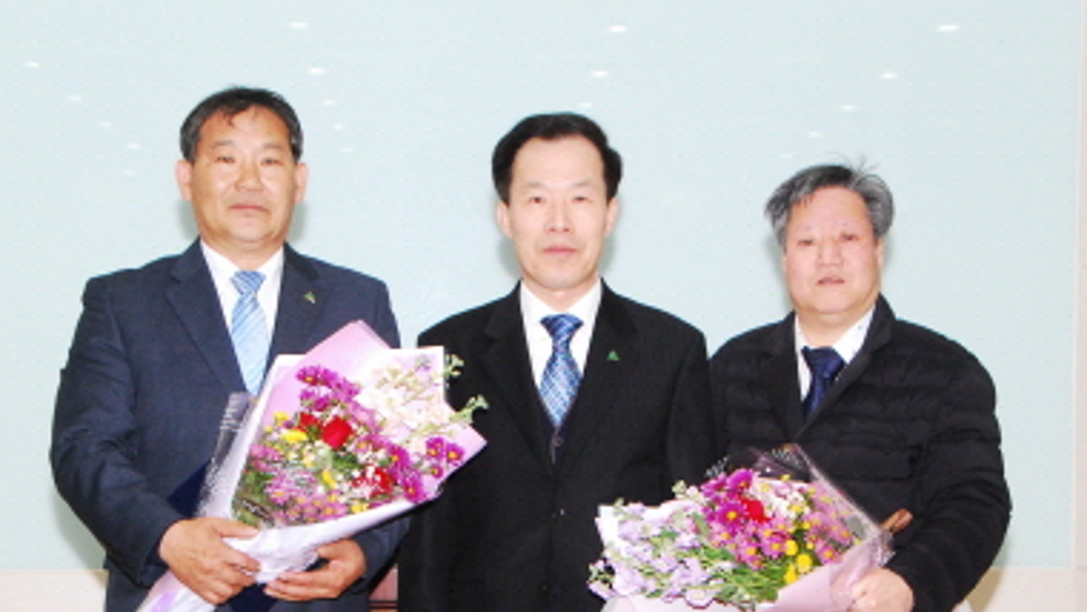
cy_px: 405
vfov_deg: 13.9
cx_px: 523
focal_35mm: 87
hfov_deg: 24.5
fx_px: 2508
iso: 1250
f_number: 8
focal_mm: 42
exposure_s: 1/160
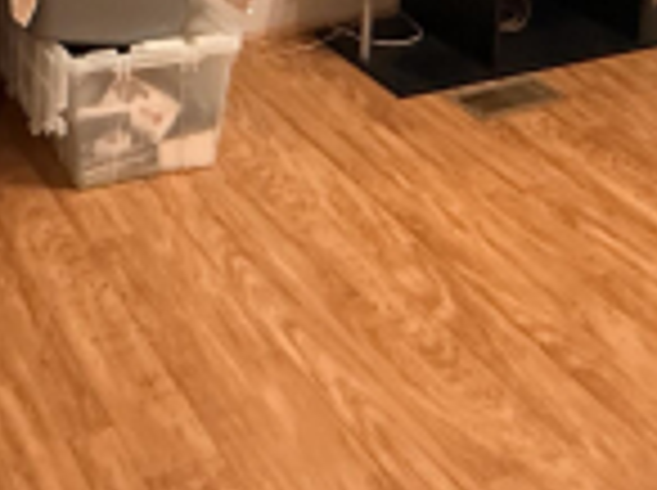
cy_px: -270
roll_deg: -1.7
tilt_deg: -9.8
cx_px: 151
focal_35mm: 64
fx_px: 1213
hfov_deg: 29.7
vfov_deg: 19.5
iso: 800
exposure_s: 1/60
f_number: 2.2
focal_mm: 2.22
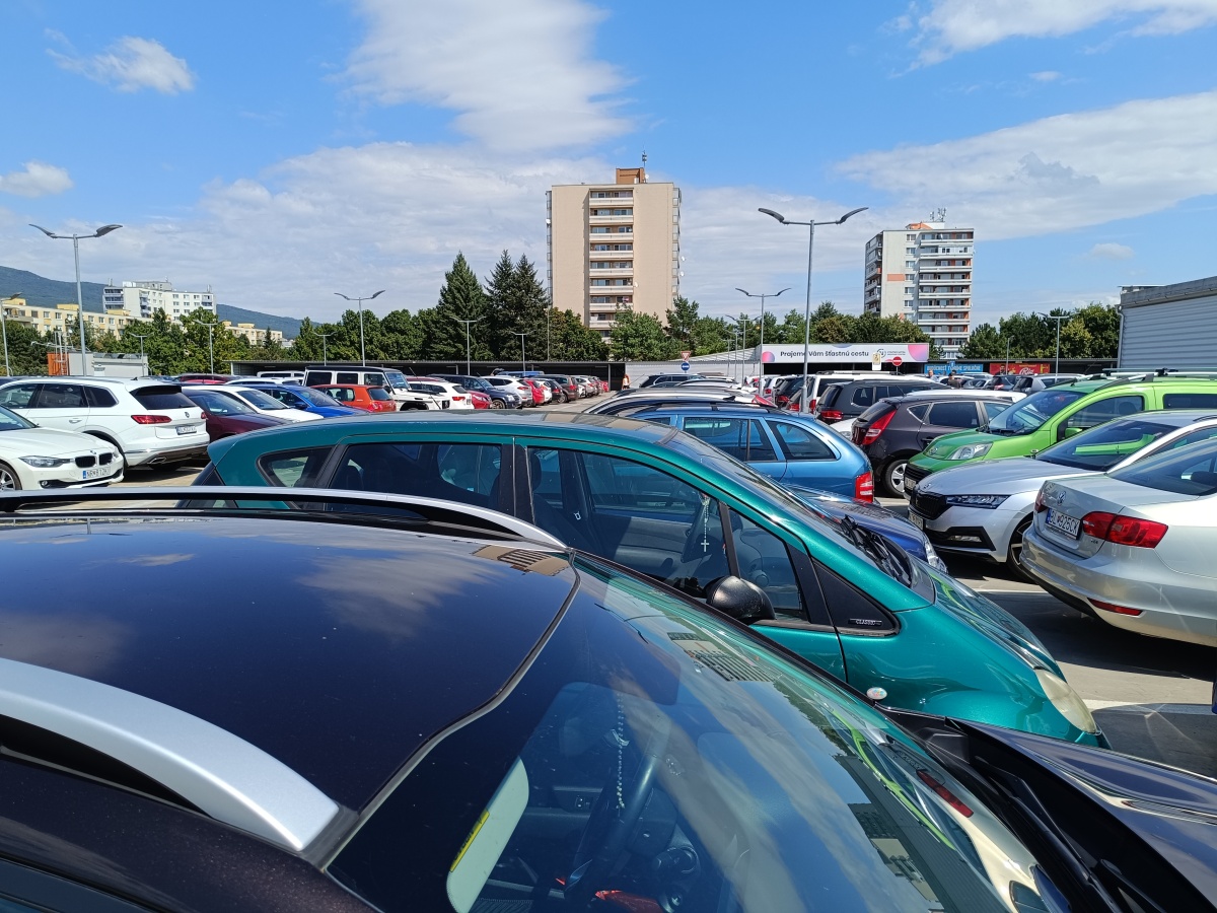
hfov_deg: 71.6
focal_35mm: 24
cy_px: 456
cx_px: 608
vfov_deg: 56.8
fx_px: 844
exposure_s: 1/1135
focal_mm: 5.59
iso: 53
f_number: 1.88
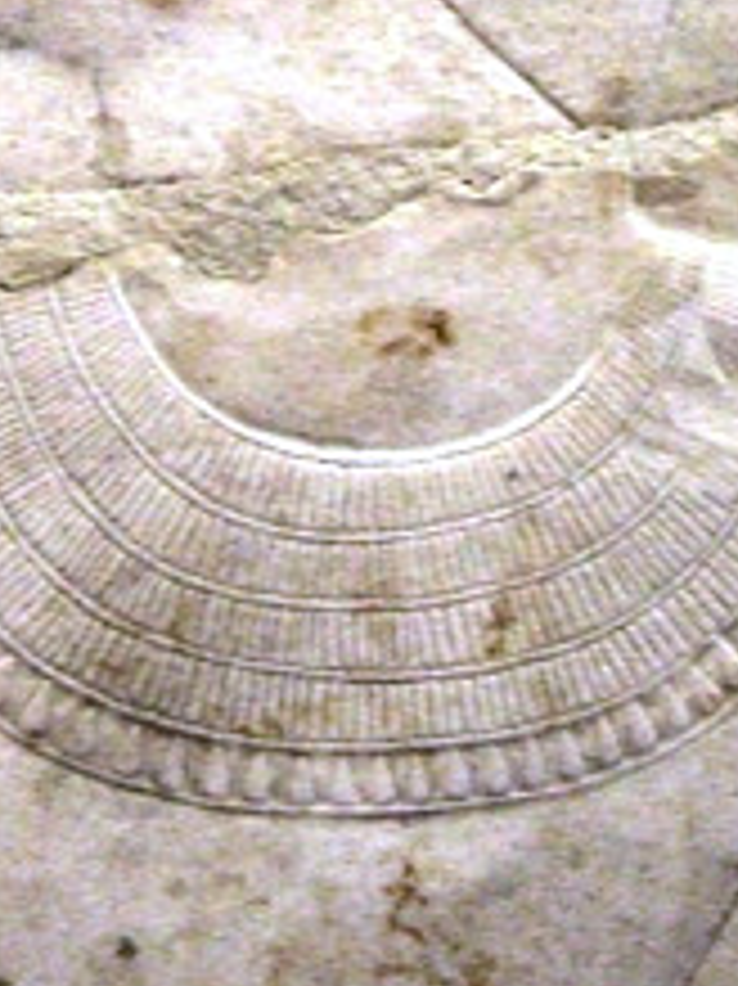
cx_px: 171
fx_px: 3158
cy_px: 86
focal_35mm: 111
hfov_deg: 13.3
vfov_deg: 17.5
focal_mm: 6.2
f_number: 2.7
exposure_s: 1/60
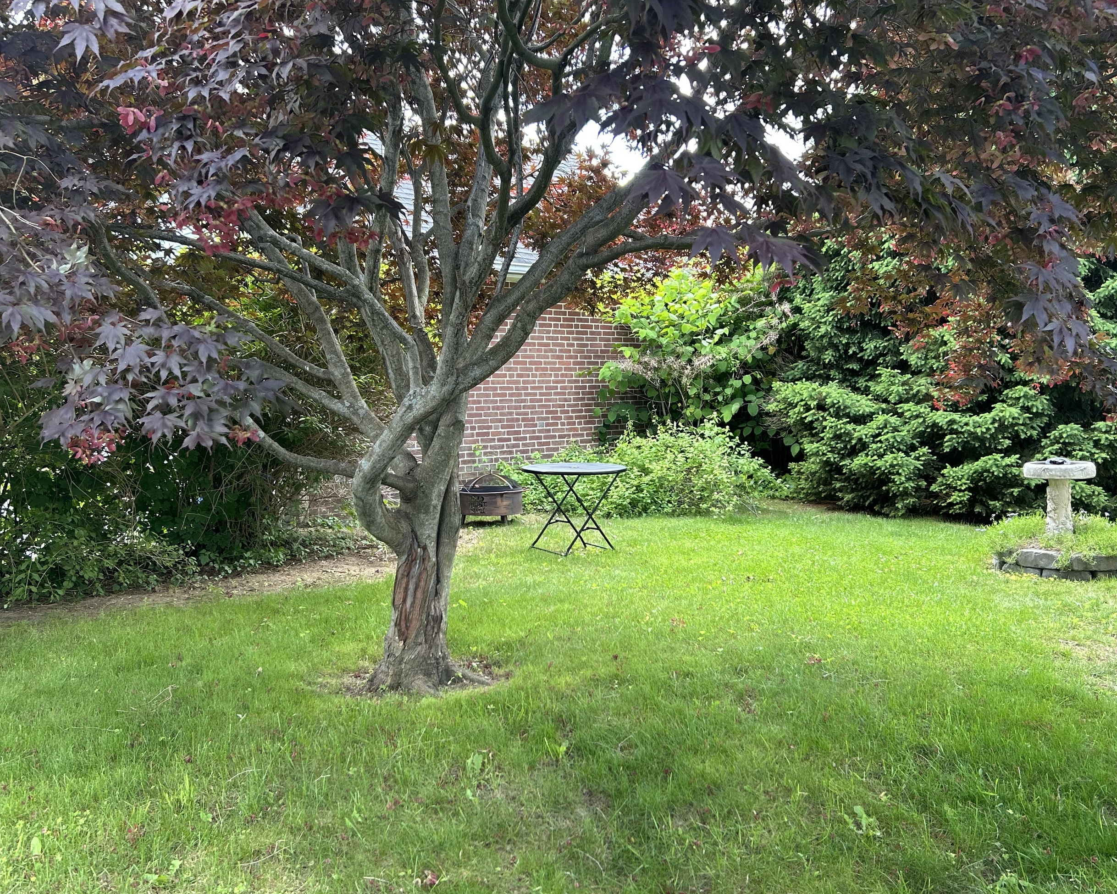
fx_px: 1058
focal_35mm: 32
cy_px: 455
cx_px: 572
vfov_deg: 45.8
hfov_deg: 55.7
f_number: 1.5
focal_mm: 5.7
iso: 50
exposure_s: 1/121
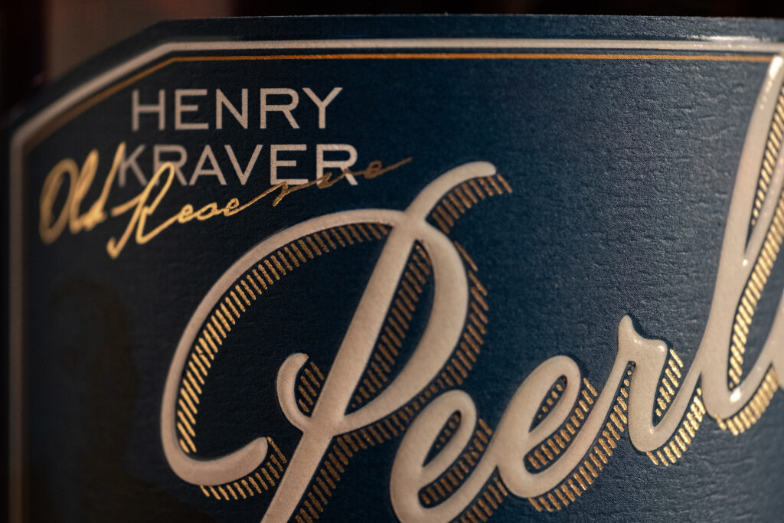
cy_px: 262
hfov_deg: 17.1
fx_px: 2614
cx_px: 392
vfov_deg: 11.4
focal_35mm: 120
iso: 1000
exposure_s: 1/200
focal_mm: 80
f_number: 2.8
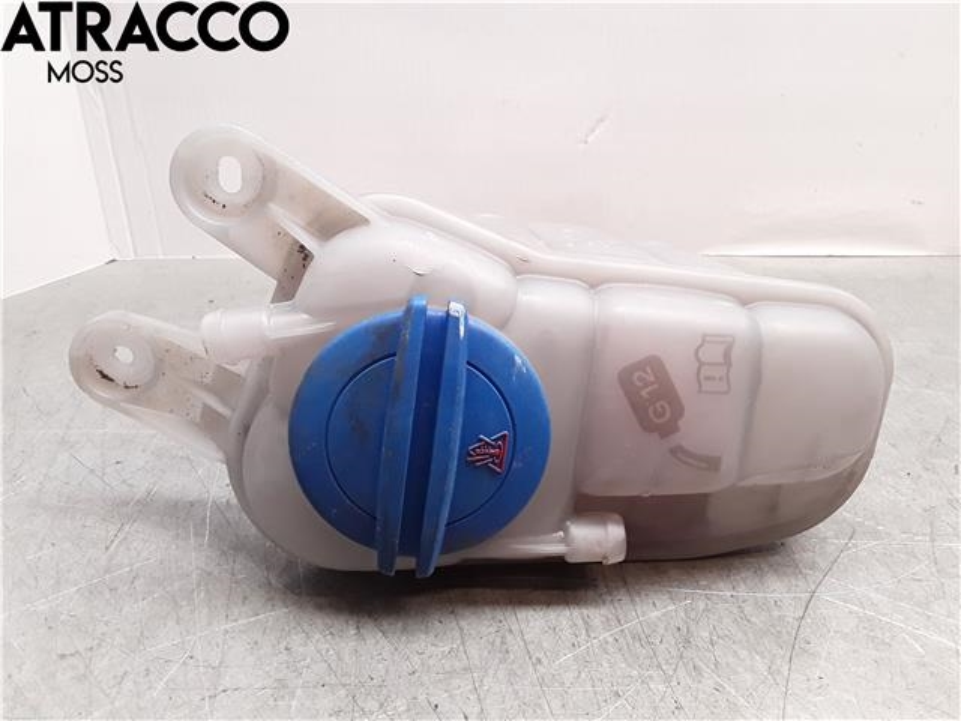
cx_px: 480
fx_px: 777
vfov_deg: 49.7
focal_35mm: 28
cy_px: 360
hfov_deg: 63.4
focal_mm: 2.91
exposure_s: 1/50
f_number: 1.9
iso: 64
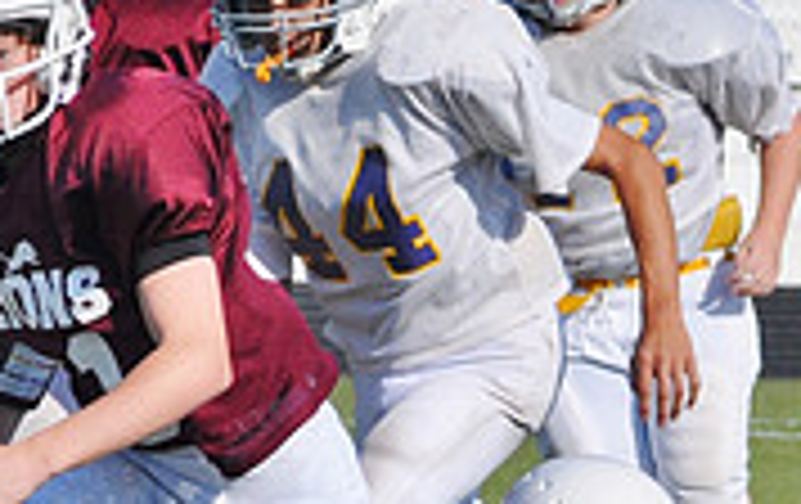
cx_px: 1242
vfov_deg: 2.2
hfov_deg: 3.5
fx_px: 13035
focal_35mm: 596
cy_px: 702
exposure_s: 1/1600
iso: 400
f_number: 7.1
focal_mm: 120
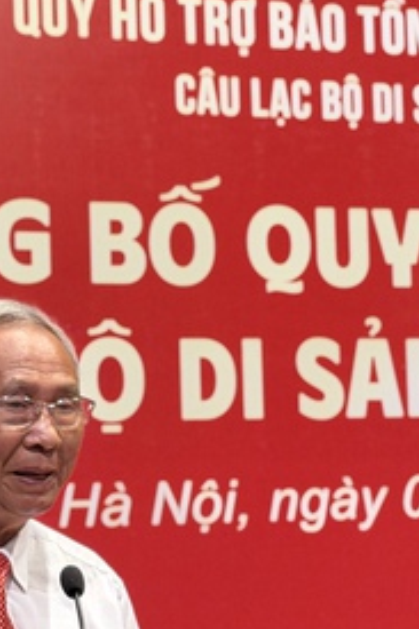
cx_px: 244
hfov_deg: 9.7
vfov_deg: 14.5
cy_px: 401
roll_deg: +1.2
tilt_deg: +2.0
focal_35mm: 141
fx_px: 2465
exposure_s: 1/50
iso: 125
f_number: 1.78
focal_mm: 6.76
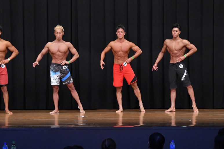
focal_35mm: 169
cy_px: 74
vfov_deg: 8.1
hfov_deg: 12.2
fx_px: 1051
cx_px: 112
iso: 8000
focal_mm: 112
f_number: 5.6
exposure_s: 1/400
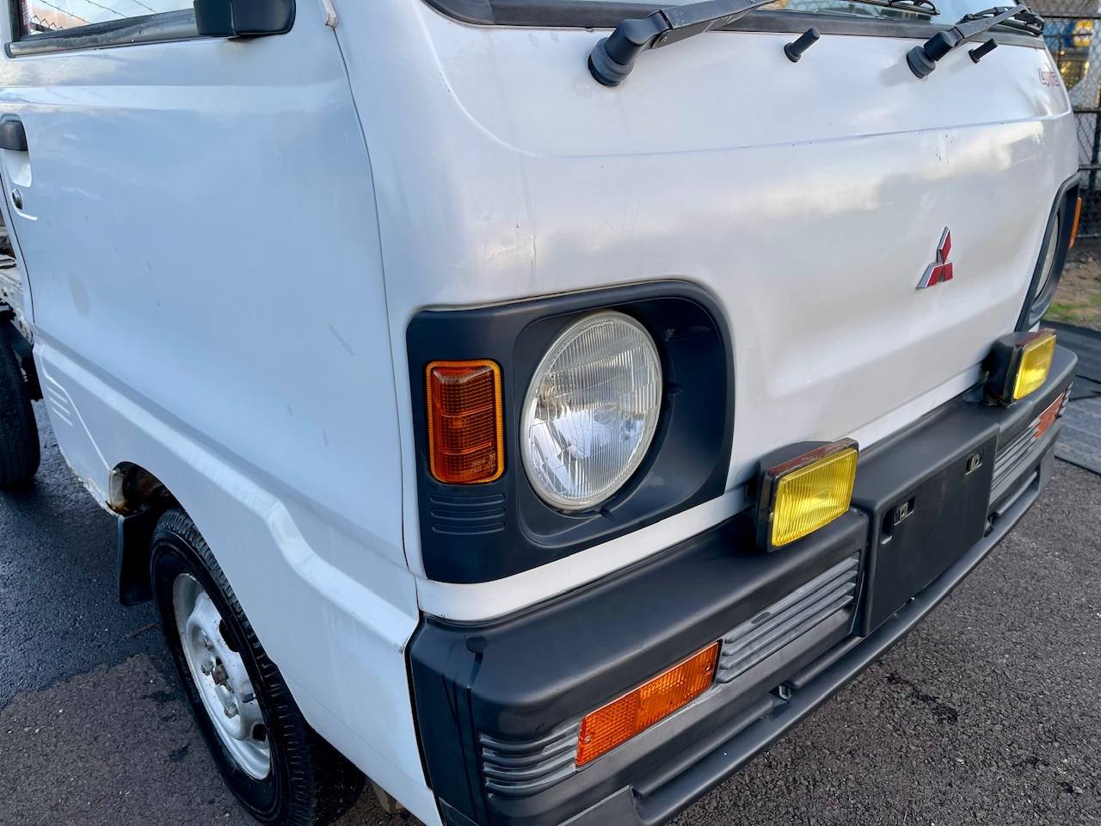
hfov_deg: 69.4
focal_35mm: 25
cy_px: 413
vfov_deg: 54.9
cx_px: 550
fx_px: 795
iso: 32
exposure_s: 1/238
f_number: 1.6
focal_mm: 5.1
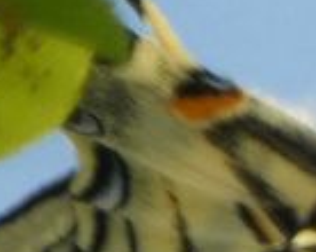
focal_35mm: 7239
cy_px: 172
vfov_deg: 0.2
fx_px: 67606
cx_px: 468
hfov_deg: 0.3
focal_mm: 215
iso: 100
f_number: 5.9
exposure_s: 1/200
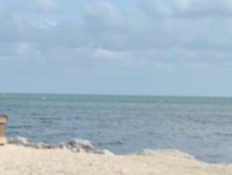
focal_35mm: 124
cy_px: 86
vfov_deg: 12.0
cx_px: -139
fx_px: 832
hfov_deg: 14.5
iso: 100
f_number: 8
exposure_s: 1/400
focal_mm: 26
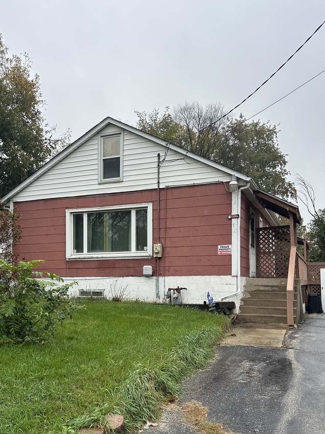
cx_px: 150
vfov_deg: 55.0
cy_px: 255
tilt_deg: +3.1
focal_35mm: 33
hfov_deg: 42.9
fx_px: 413
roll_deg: -0.9
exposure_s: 1/808
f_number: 1.5
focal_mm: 5.7
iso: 50
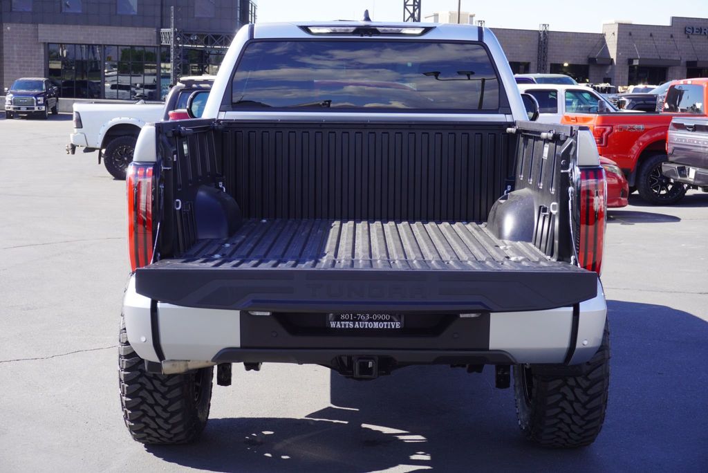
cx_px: 354
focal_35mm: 58
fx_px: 1151
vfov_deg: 23.2
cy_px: 236
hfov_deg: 34.2
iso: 100
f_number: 7.1
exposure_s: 1/100
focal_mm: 39
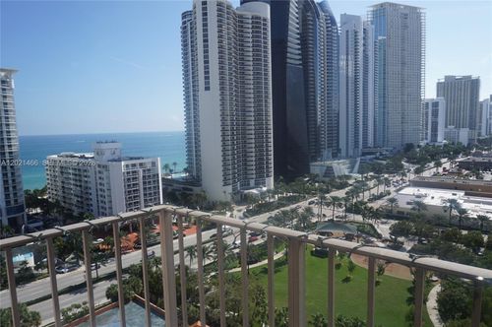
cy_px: 164
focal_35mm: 24
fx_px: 328
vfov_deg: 53.0
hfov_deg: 73.8
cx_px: 246
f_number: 9
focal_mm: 16
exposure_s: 1/200
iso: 100
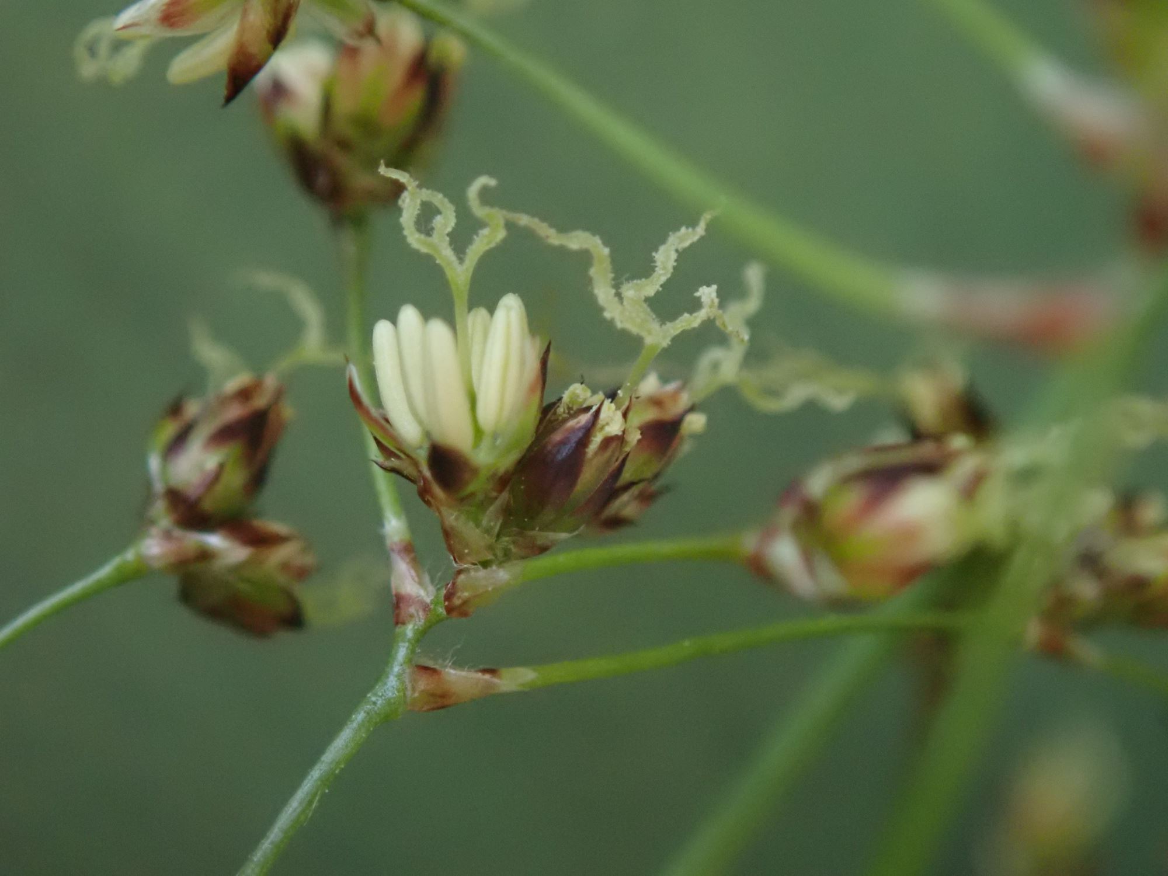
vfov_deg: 14.8
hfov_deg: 19.6
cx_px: 584
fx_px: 3374
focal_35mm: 100
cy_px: 438
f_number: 4.9
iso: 1600
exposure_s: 1/100
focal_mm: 18
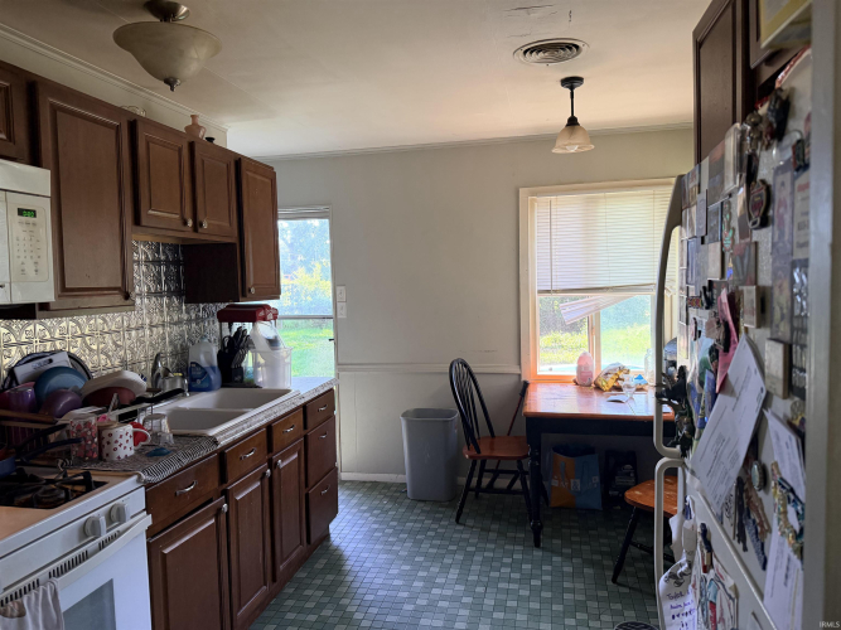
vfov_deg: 56.8
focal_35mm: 24
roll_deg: +1.9
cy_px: 315
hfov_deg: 71.6
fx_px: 583
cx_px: 420
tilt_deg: -3.4
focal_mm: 6.76
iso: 400
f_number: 1.78
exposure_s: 1/180
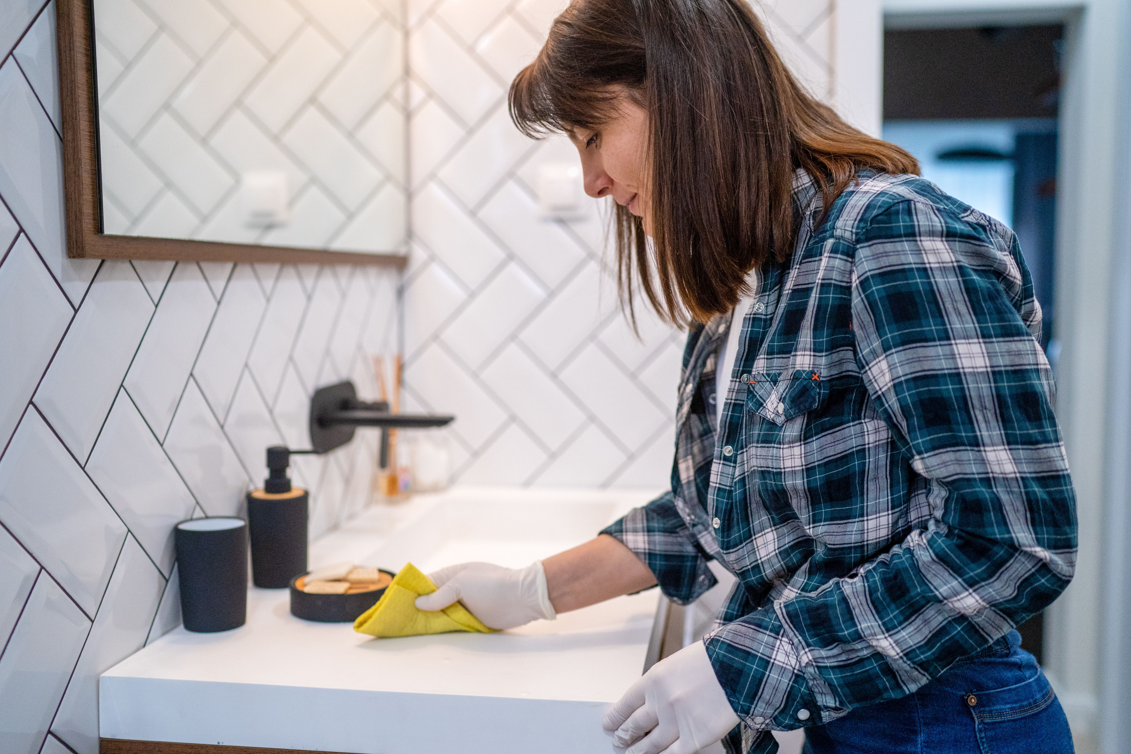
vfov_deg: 37.9
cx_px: 566
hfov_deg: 54.4
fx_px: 1099
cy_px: 377
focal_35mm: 35
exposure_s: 1/2500
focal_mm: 35
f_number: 2
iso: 2500
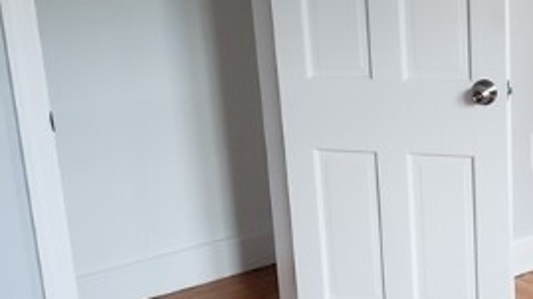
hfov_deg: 25.9
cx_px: 390
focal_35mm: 81
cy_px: 269
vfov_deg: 14.7
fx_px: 1144
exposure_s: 1/40
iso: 250
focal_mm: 4.3
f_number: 2.4
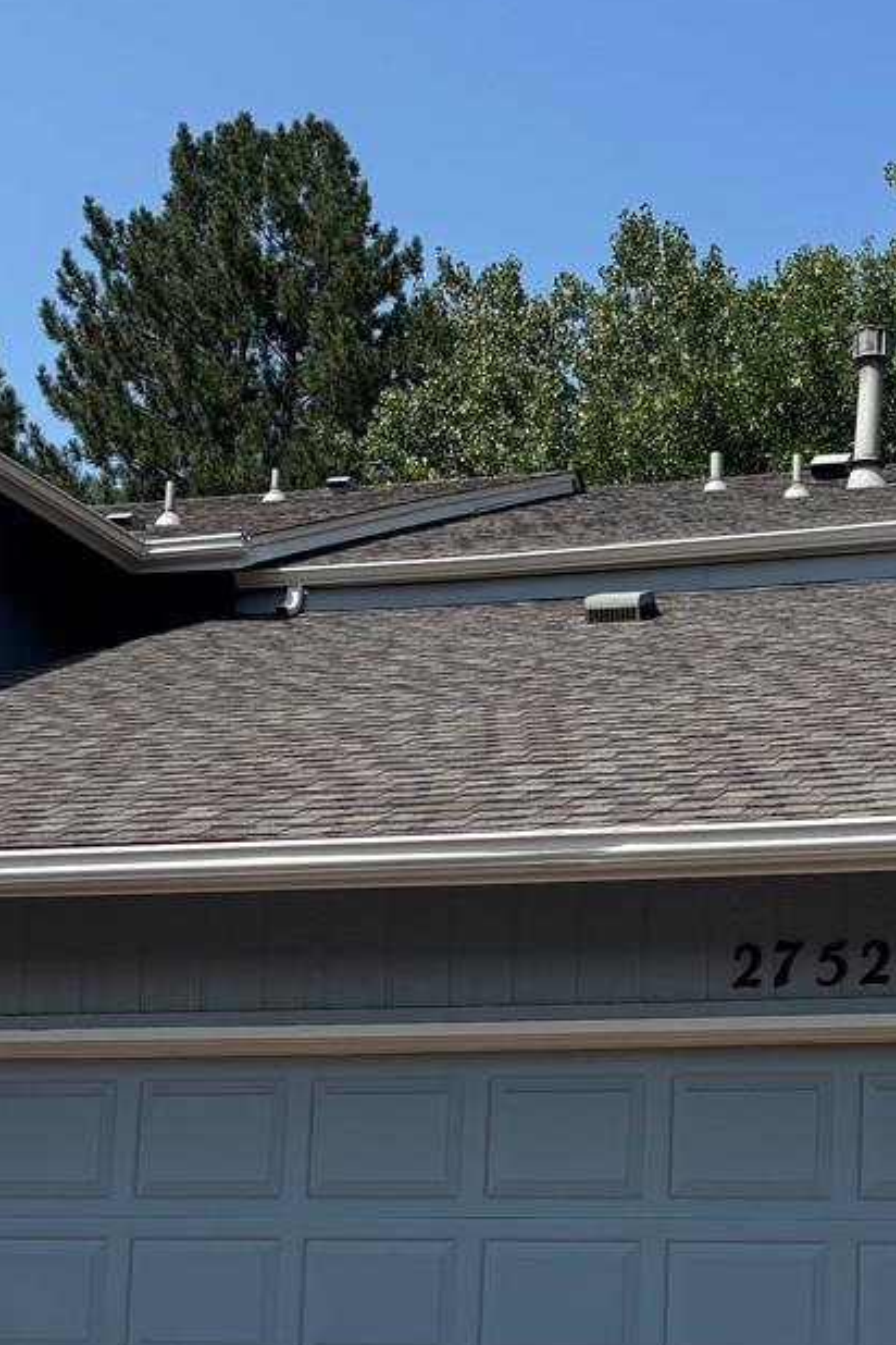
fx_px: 2613
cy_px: 1064
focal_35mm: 70
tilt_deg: +6.4
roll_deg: -1.9
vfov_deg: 28.3
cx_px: 761
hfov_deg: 19.2
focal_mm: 5.96
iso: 50
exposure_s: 1/3650
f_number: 1.6
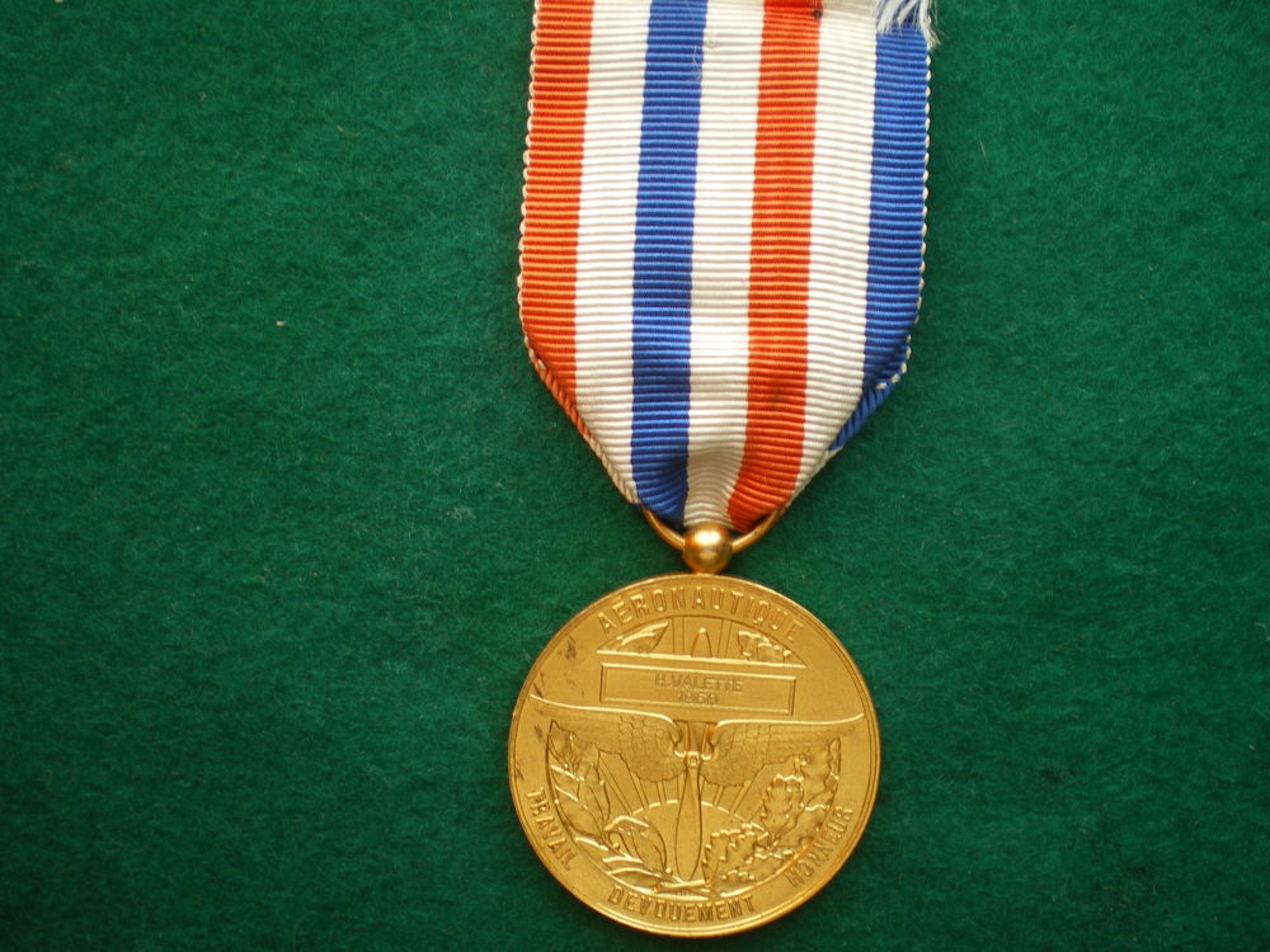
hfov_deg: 49.0
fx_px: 1394
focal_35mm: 38
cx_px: 635
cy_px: 476
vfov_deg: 37.7
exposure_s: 1/50
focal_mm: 6.3
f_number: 3.1
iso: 100
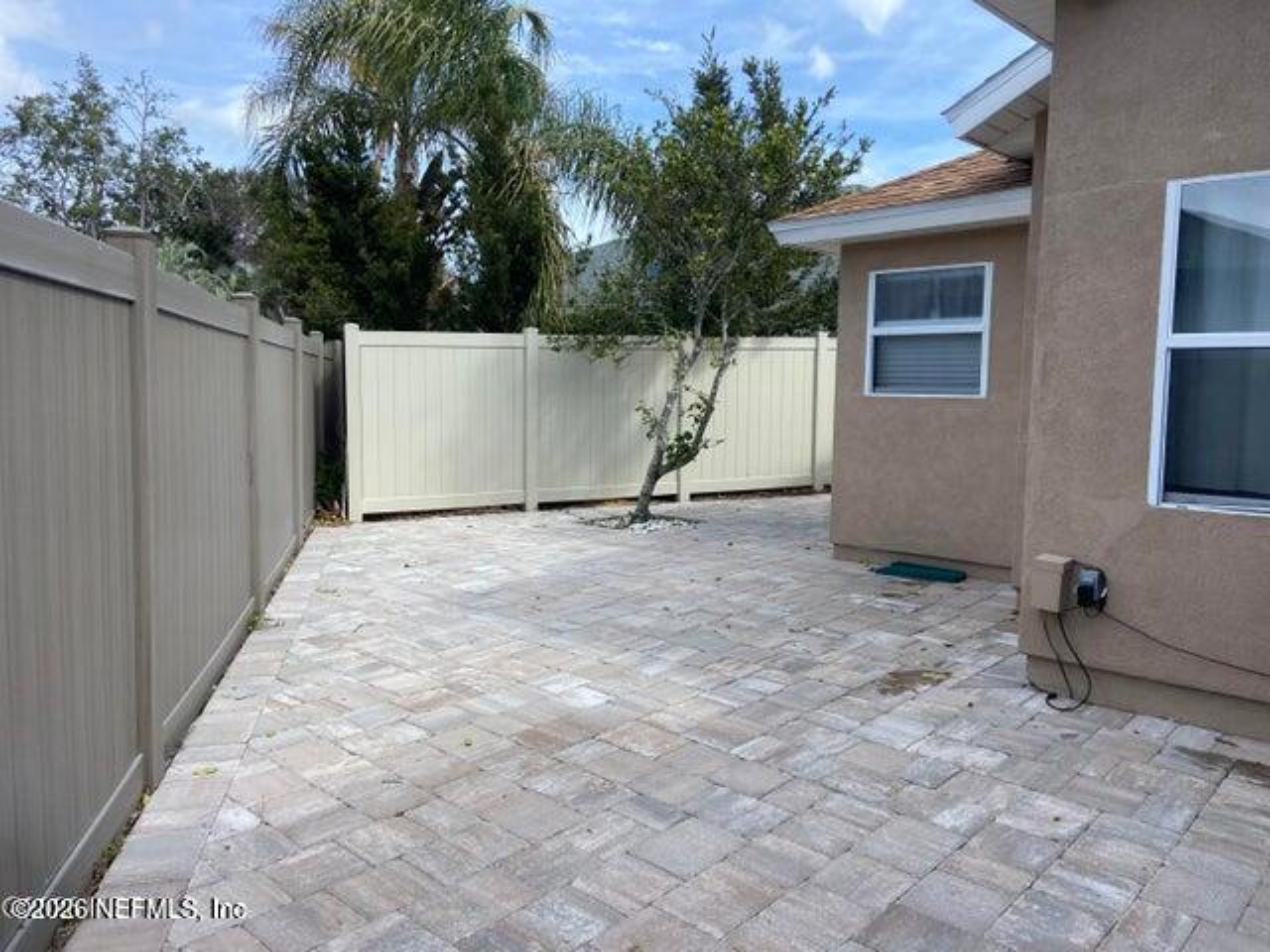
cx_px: 635
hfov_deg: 67.3
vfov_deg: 53.1
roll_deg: -0.9
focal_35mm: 26
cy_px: 476
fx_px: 954
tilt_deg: -6.4
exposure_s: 1/1258
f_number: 1.8
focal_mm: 4.25
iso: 32
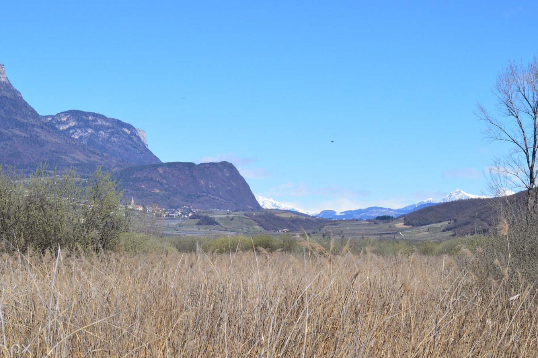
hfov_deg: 28.5
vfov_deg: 19.2
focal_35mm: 71
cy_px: 194
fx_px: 1060
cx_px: 250
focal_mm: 40
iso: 250
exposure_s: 1/500
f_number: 11
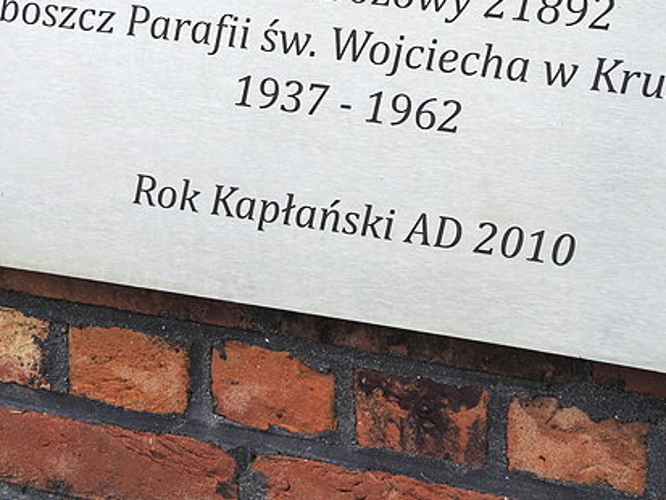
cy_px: -27
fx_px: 2098
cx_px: 398
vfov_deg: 13.4
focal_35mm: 109
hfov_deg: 18.0
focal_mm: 11
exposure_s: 1/100
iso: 80
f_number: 2.8
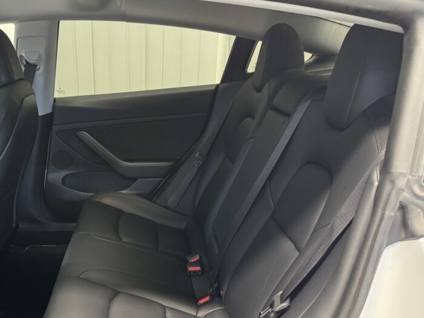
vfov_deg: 39.9
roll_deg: +1.1
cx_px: 121
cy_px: 226
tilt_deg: -22.6
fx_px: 429
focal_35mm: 35
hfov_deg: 51.0
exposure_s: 1/33
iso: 800
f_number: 1.78
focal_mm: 6.76
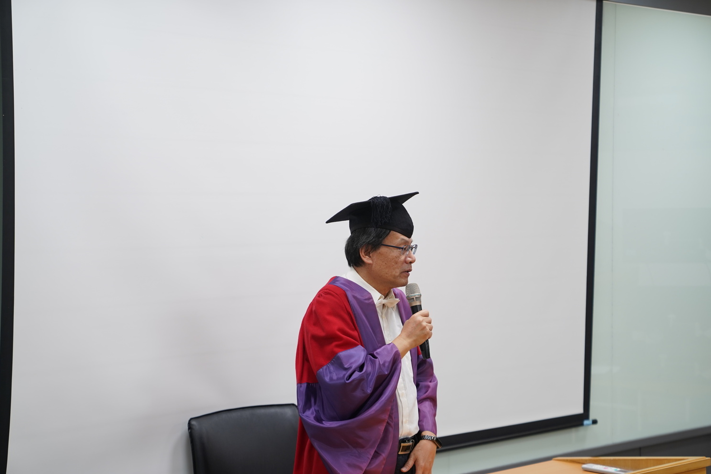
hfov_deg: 27.0
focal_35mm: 75
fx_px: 1481
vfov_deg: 18.2
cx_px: 374
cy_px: 243
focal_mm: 70
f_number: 2.8
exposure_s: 1/80
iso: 250
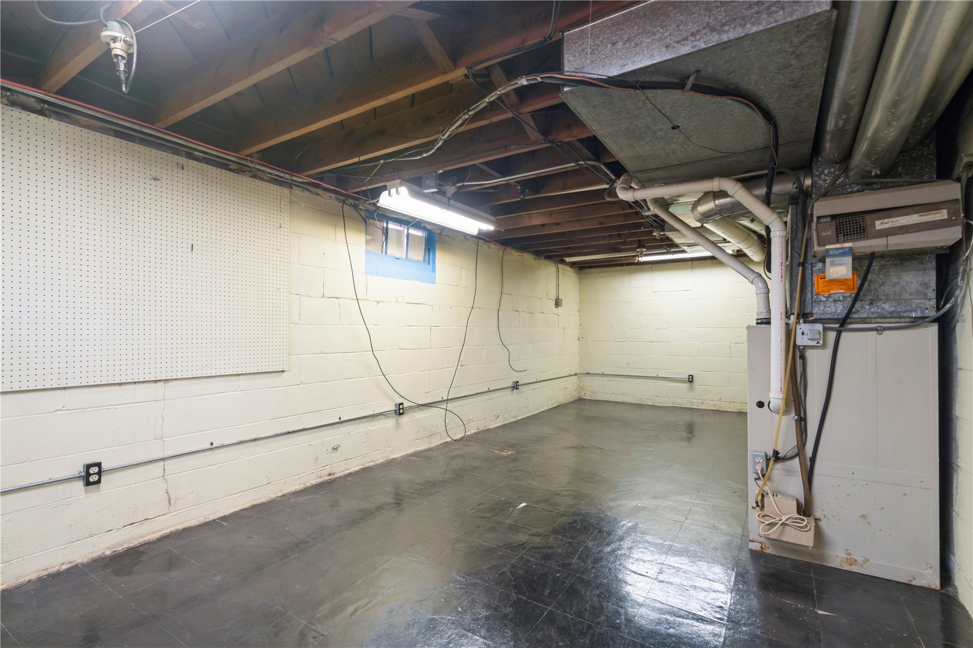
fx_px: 432
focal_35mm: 16
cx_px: 486
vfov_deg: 73.7
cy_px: 324
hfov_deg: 96.7
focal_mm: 16
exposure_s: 1/2.5
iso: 400
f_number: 10
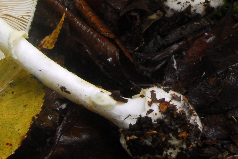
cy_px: -60
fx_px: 1529
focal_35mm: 231
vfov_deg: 5.9
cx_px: 214
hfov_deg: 8.9
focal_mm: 52
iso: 400
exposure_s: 1
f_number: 18
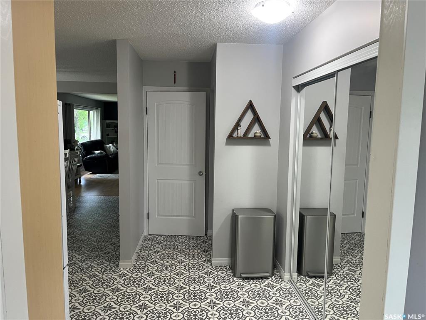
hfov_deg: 67.3
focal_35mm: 26
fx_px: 320
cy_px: 160
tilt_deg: -2.6
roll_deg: -1.7
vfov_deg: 53.1
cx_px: 213
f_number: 1.6
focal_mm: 5.1
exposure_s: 1/60
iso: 125
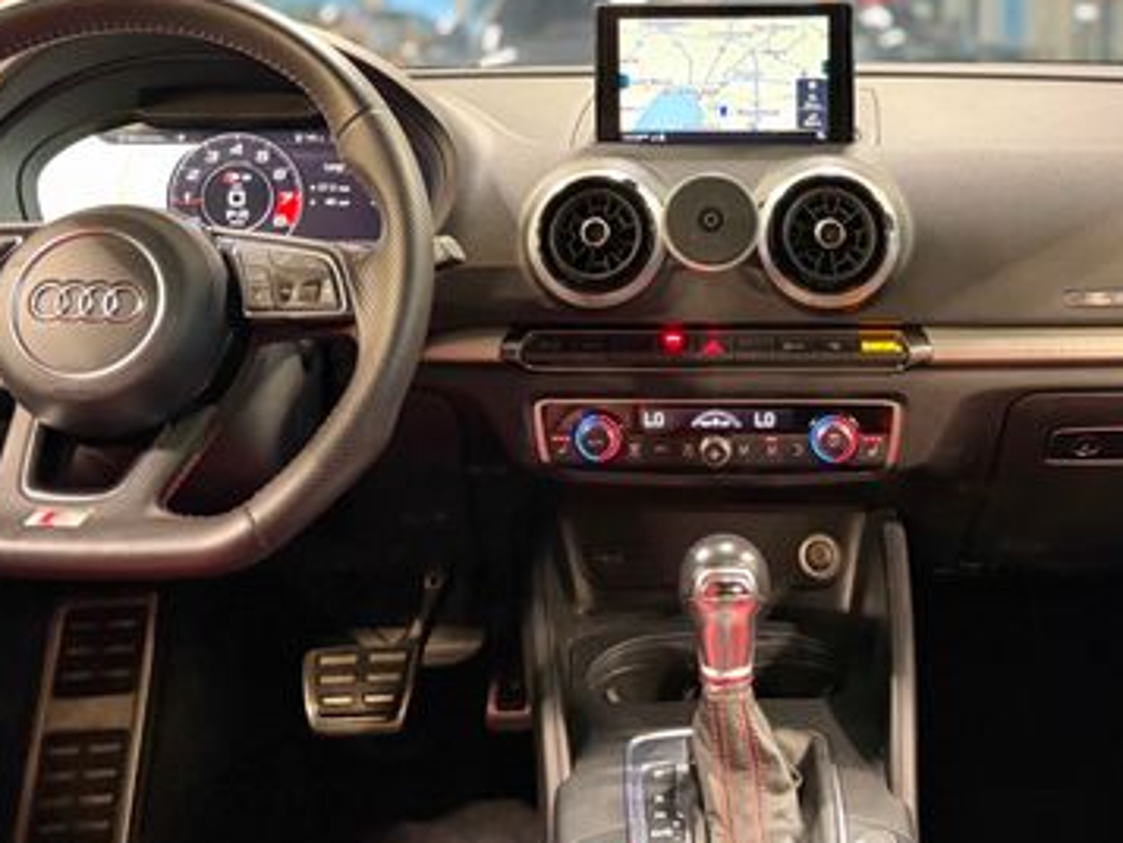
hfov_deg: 43.5
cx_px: 708
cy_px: 135
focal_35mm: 43
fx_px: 1395
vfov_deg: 32.4
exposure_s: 1/28
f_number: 1.78
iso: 1250
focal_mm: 6.76
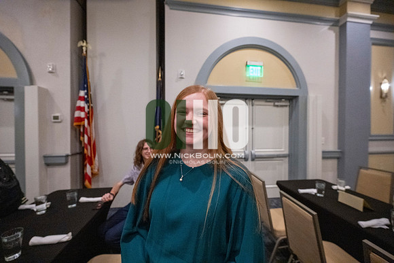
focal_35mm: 14
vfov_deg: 81.2
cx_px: 197
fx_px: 153
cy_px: 132
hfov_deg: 104.2
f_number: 4
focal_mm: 14
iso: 20000
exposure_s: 1/200
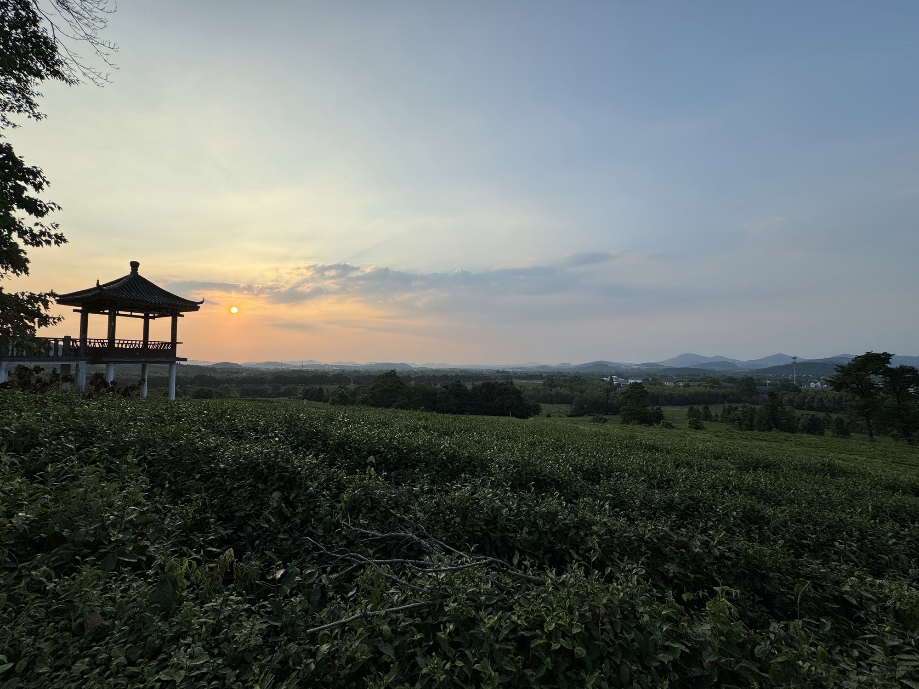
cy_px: 344
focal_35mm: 14
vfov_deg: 85.7
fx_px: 372
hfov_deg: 102.1
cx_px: 460
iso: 50
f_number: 2.2
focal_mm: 2.22
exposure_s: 1/1217
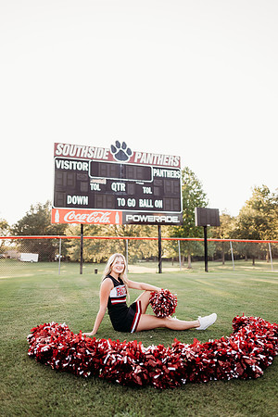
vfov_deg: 73.7
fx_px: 278
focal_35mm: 24
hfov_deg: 53.1
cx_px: 139
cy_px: 208
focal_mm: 24
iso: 125
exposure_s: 1/500
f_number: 2
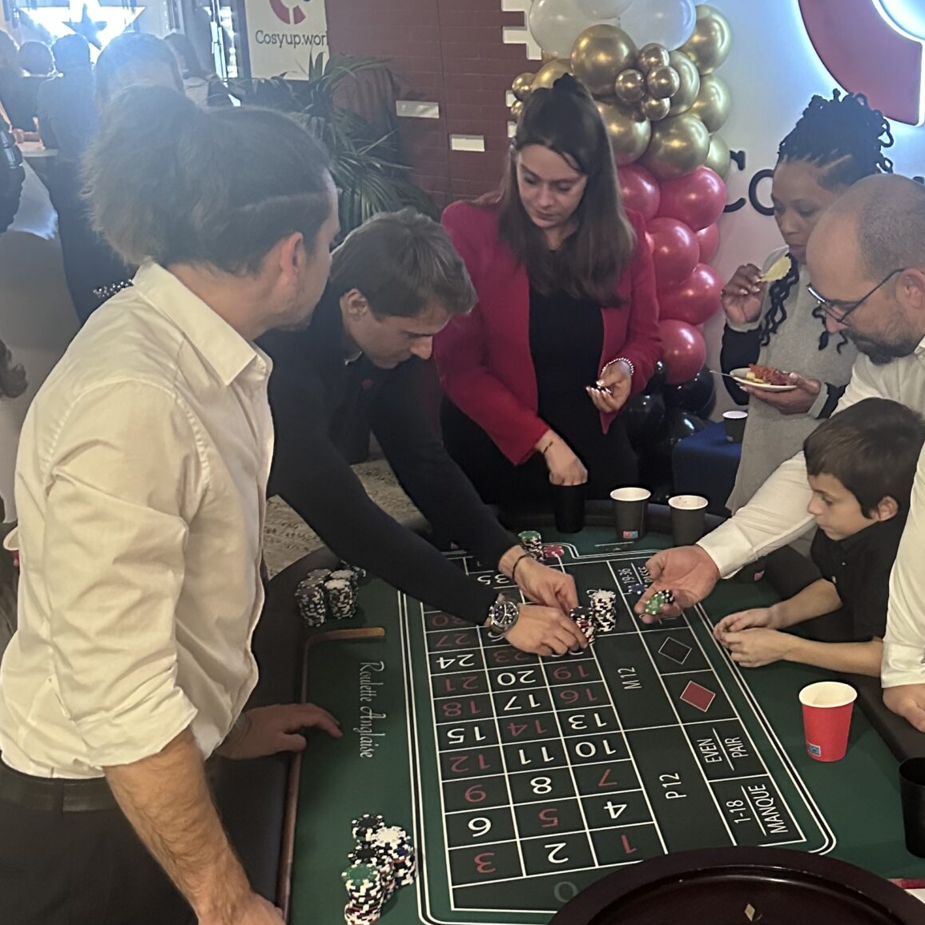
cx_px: 678
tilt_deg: -17.3
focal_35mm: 47
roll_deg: -0.3
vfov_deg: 36.0
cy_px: 497
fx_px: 1421
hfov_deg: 35.4
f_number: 1.78
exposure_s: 1/57
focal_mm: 6.86
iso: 1000
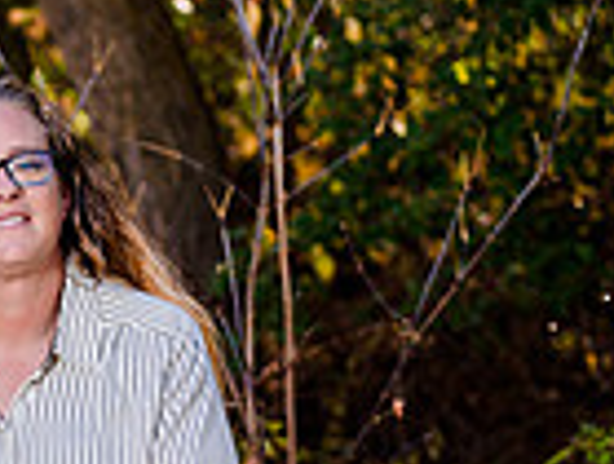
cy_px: 546
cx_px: -411
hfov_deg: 6.9
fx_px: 4979
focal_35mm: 280
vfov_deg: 5.3
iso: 100
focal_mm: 70
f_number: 2.8
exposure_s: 1/200
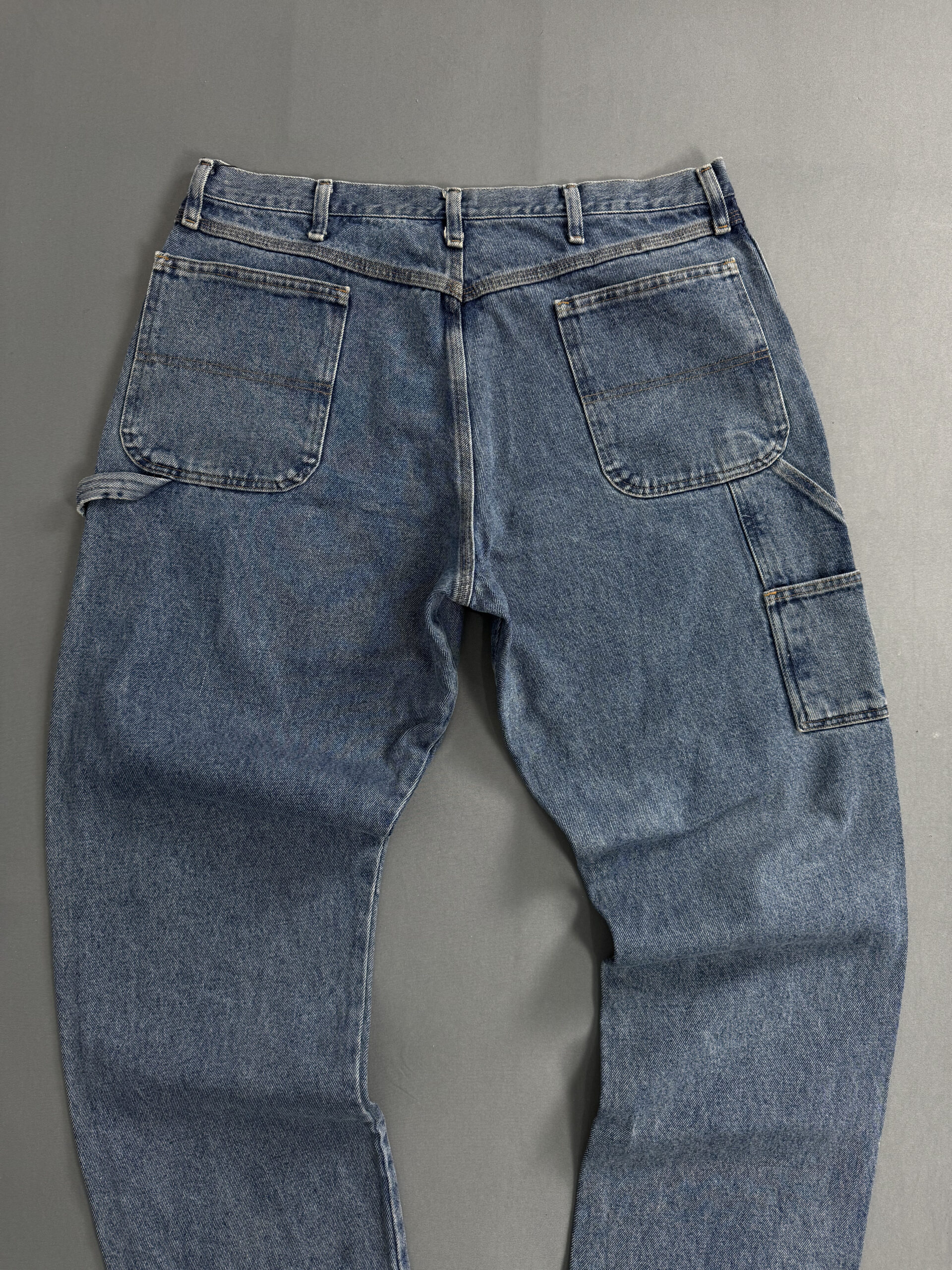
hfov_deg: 56.8
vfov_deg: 71.6
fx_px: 880
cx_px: 476
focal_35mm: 24
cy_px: 635
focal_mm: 6.76
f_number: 1.78
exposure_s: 1/60
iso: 125
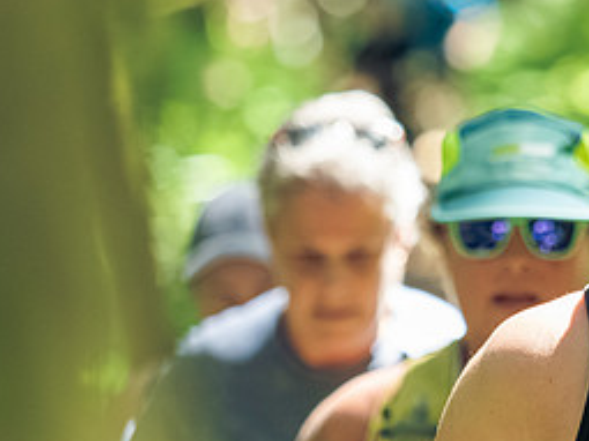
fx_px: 10068
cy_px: 257
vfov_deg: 2.5
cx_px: 439
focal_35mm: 592
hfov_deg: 3.4
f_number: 2.8
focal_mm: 130
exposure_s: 1/800
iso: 4000
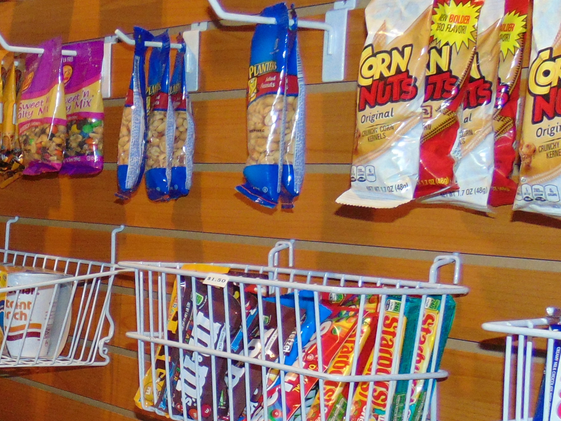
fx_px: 1151
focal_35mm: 71
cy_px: 403
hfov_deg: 25.1
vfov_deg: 20.2
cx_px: -88
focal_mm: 4.5
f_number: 3
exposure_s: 1/30
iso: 200
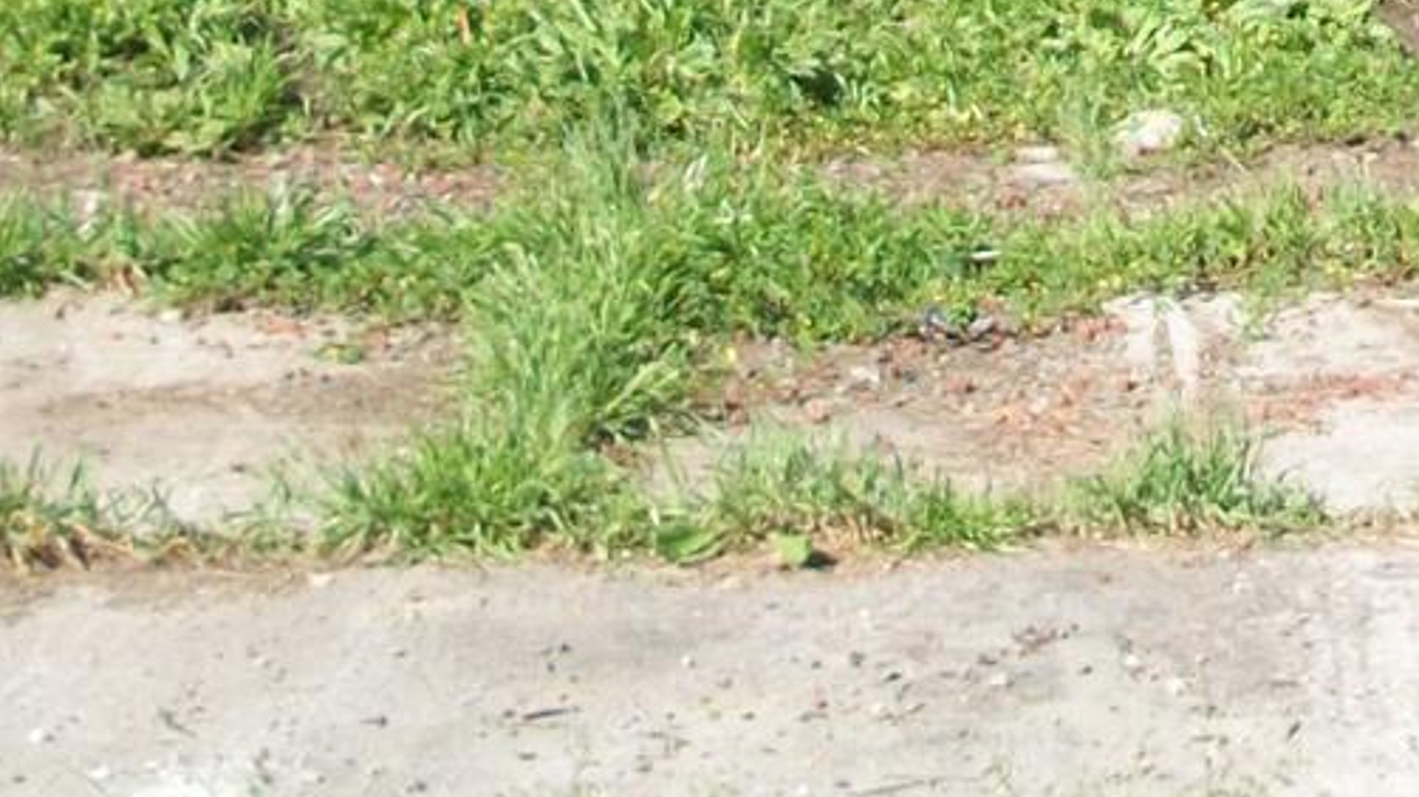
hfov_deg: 18.4
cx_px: 1348
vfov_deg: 10.0
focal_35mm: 114
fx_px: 4288
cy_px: -644
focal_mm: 6.3
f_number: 3.1
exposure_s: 1/640
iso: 80
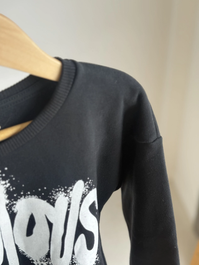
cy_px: 132
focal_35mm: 48
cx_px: 100
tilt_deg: -31.8
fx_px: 368
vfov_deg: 39.7
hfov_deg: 30.3
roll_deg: -0.1
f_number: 1.78
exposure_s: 1/64
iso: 100
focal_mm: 6.76
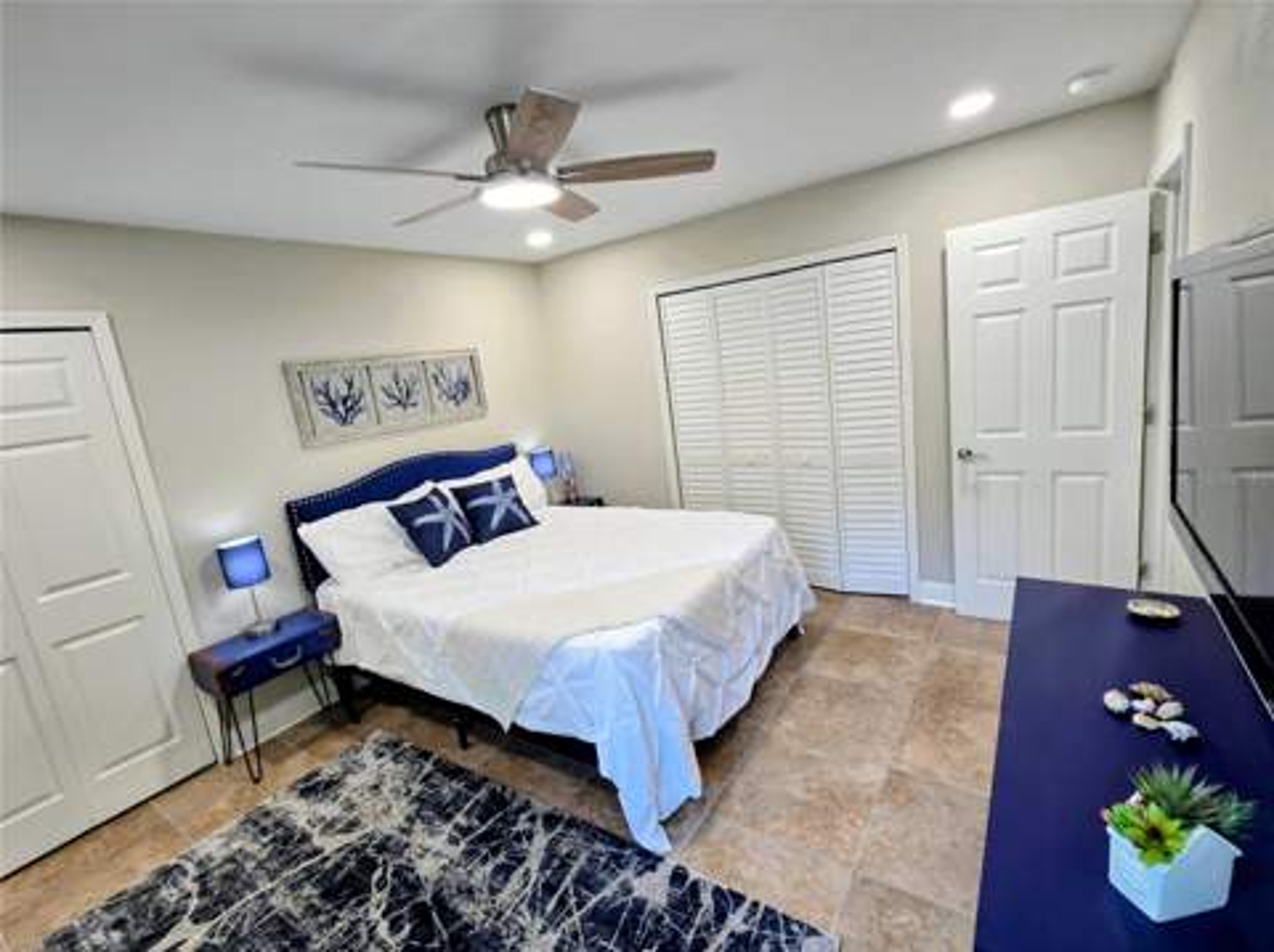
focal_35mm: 13
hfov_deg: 106.2
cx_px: 637
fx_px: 478
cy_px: 476
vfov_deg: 89.8
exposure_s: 1/60
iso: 125
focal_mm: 2.2
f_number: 2.2
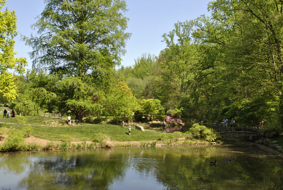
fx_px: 307
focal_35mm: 39
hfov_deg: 49.5
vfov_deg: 34.3
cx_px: 142
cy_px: 95
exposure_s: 1/200
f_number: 6.3
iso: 100
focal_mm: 26
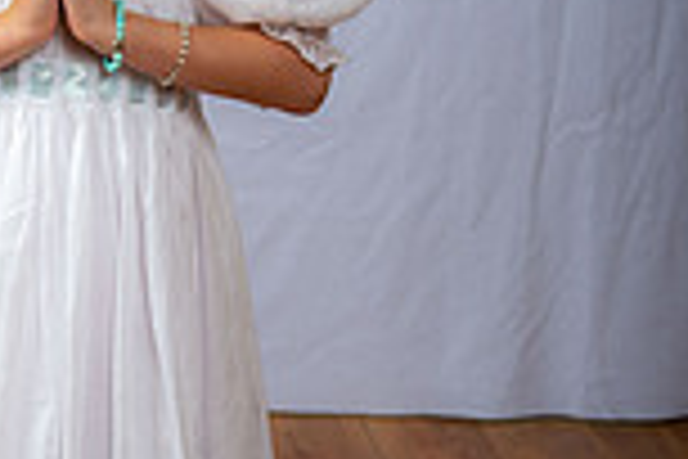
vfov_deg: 9.3
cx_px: 70
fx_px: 2809
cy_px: 117
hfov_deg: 13.8
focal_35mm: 147
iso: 250
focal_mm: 50
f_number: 6.3
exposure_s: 1/200
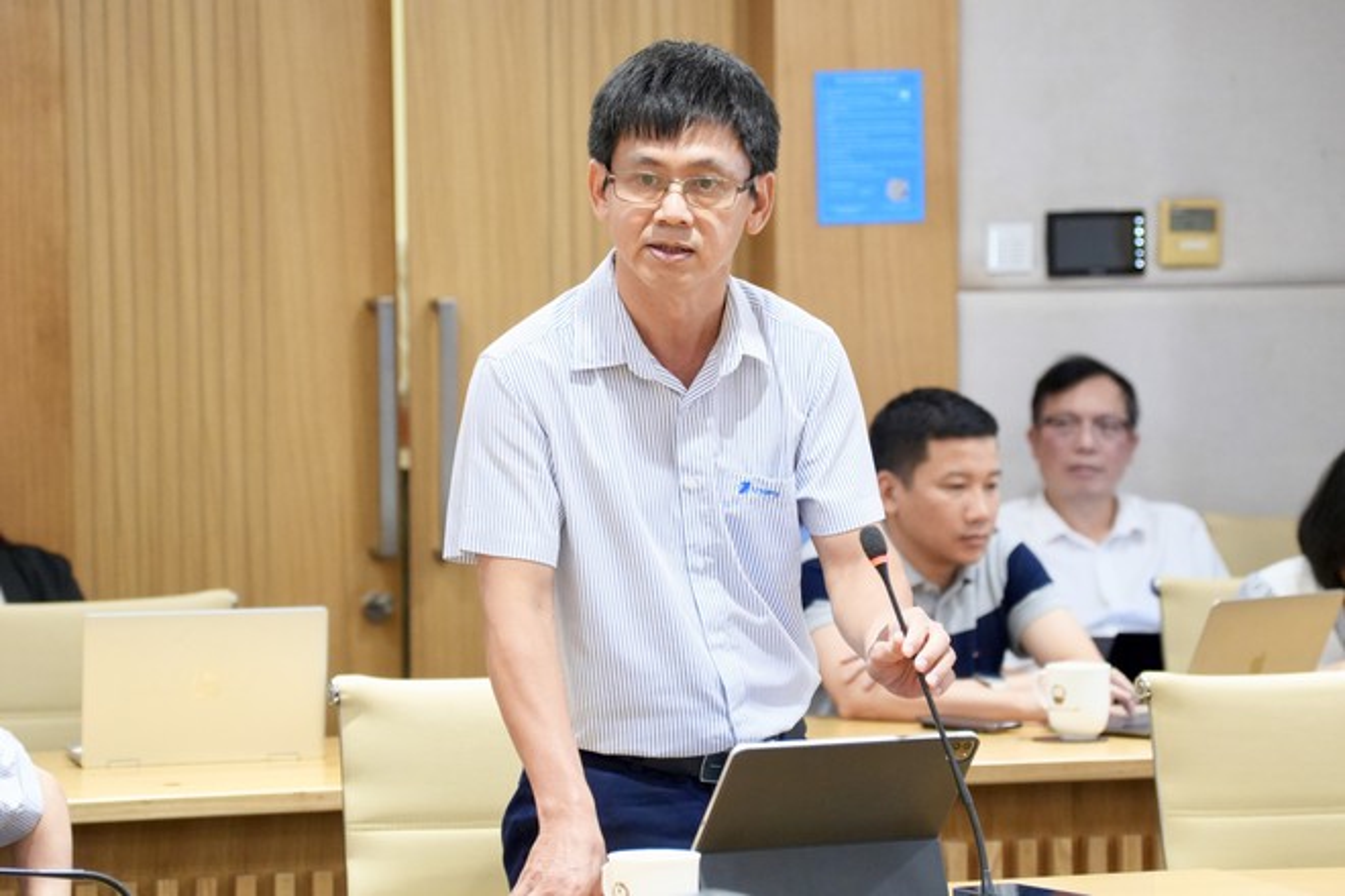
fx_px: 3867
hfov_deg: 19.7
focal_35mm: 104
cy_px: 448
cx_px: 672
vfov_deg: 13.2
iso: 2000
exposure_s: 1/125
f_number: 2.8
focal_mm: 69
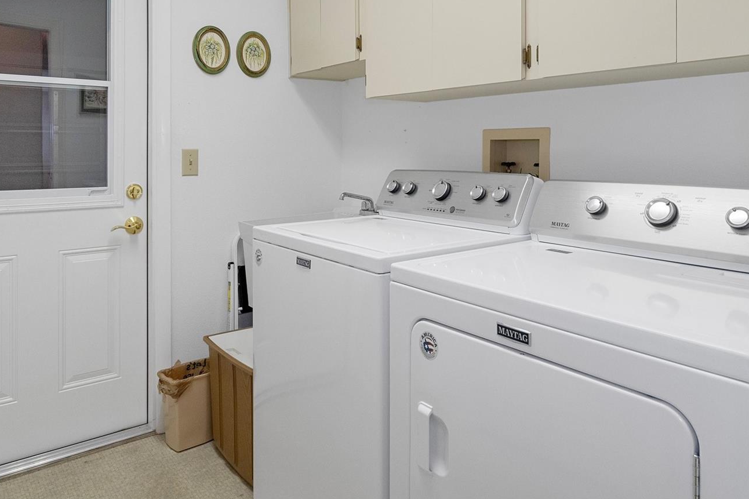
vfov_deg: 49.3
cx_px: 373
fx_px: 541
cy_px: 201
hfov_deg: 69.4
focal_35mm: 26
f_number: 8
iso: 640
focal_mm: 14
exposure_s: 1/13
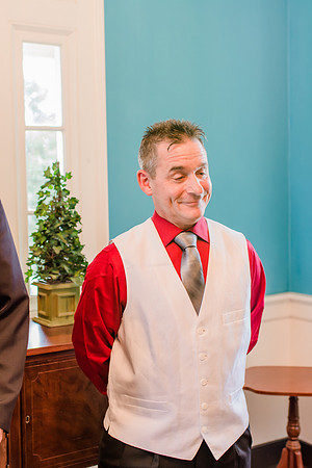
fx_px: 682
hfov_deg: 25.8
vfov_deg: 37.9
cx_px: 156
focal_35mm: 52
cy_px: 234
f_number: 2.5
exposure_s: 1/100
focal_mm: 35
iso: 800
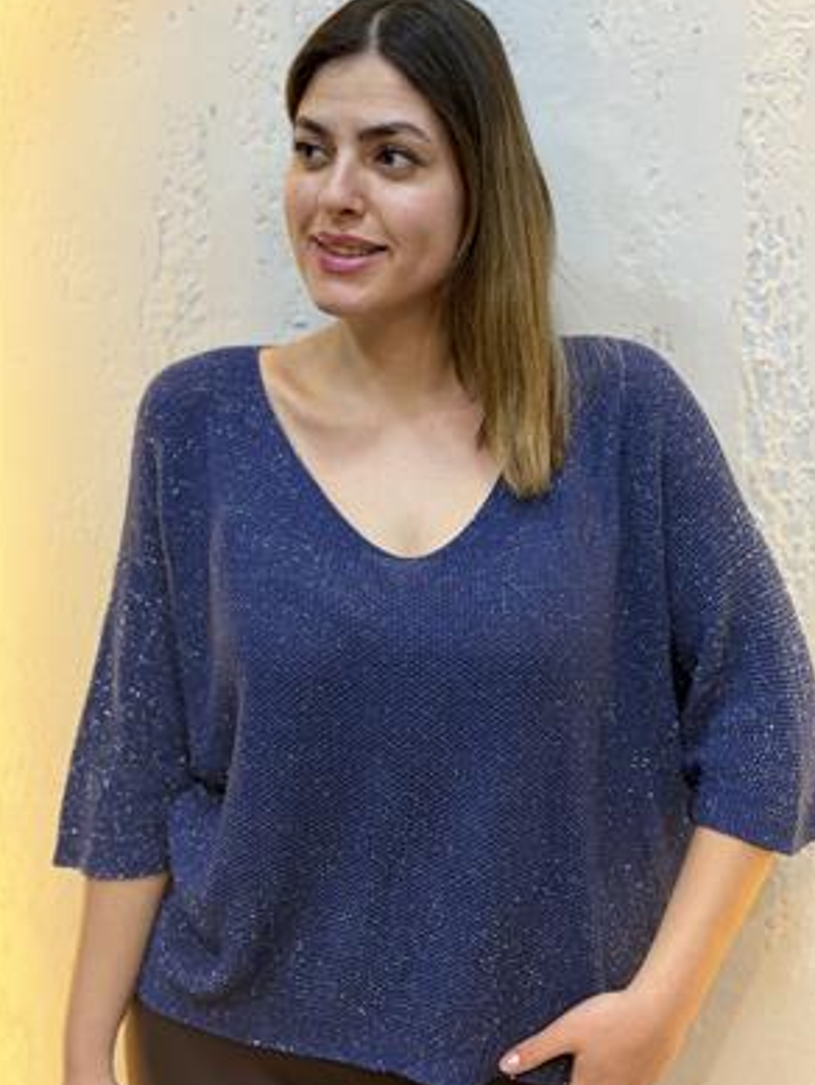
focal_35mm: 51
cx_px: 416
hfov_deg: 28.6
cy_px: 542
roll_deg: +1.5
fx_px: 1600
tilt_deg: -10.9
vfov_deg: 37.5
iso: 50
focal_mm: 6.76
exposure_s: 1/50
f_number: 1.78
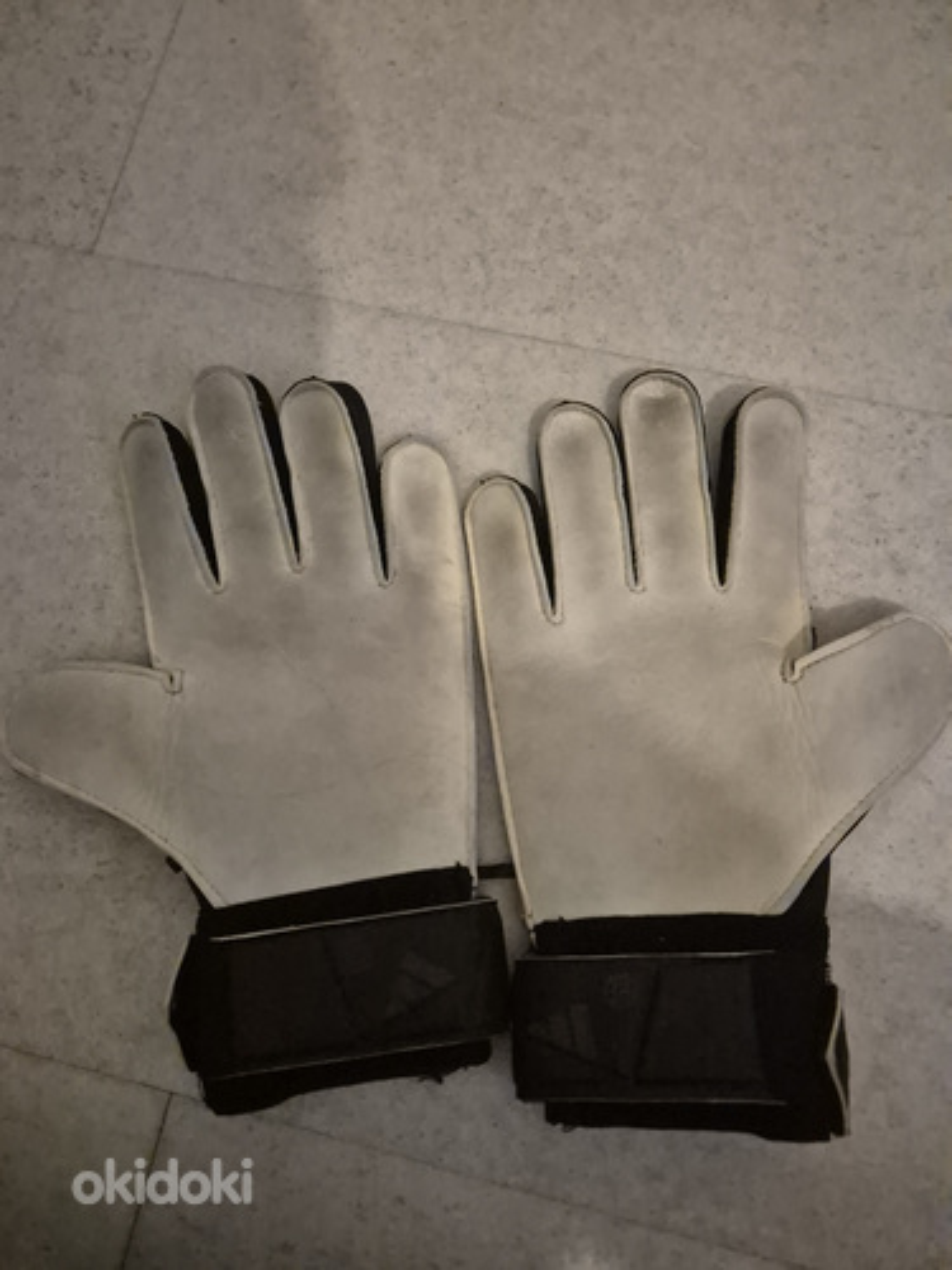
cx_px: 476
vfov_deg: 73.9
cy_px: 635
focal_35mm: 23
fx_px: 843
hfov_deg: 58.9
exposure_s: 1/100
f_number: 1.8
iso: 2000
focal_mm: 5.4
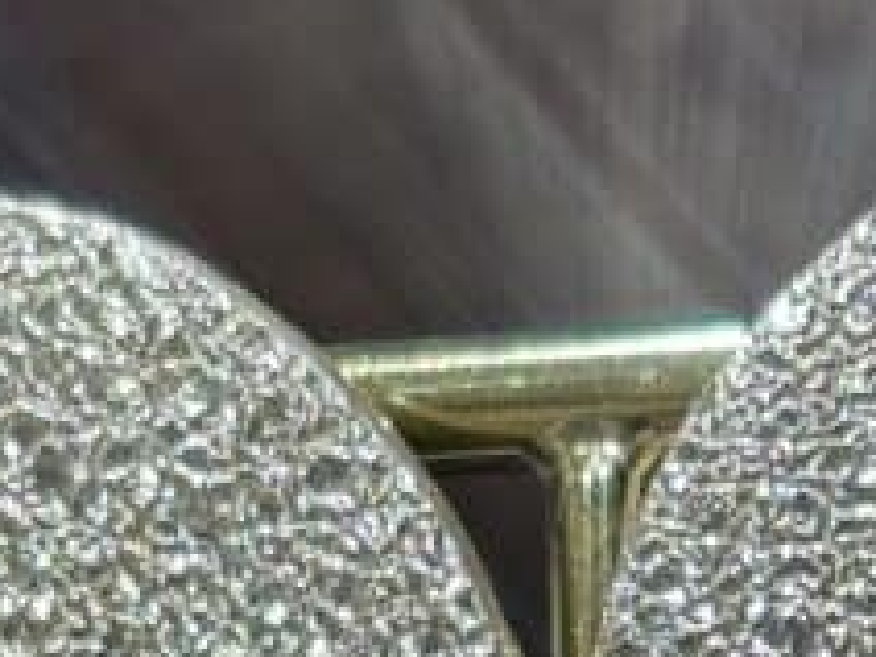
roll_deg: +0.1
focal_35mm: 251
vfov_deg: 5.7
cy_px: 1479
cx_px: 702
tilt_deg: -1.2
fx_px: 6352
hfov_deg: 7.9
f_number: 1.6
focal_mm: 5.96
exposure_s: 1/100
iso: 50
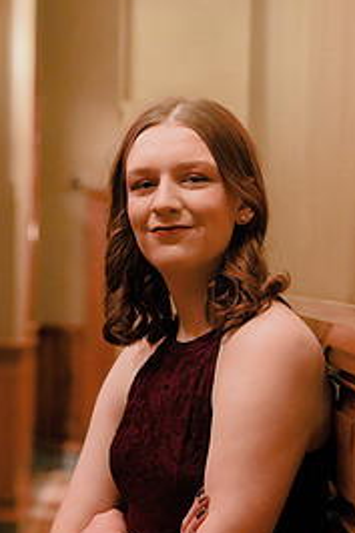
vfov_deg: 21.9
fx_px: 1377
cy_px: 307
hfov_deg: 14.7
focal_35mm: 93
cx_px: 156
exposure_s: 1/125
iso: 2000
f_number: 2.8
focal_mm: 55
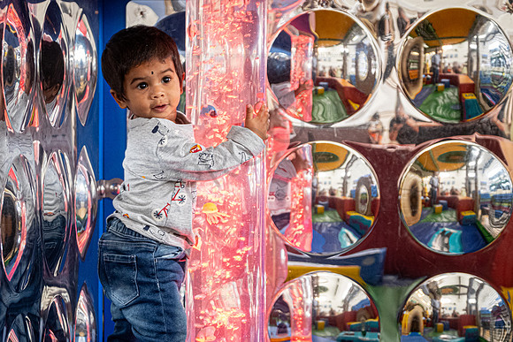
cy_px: 189
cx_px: 225
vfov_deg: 11.6
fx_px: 1680
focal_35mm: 118
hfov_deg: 17.4
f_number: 2.8
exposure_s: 1/60
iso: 1600
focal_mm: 68.7
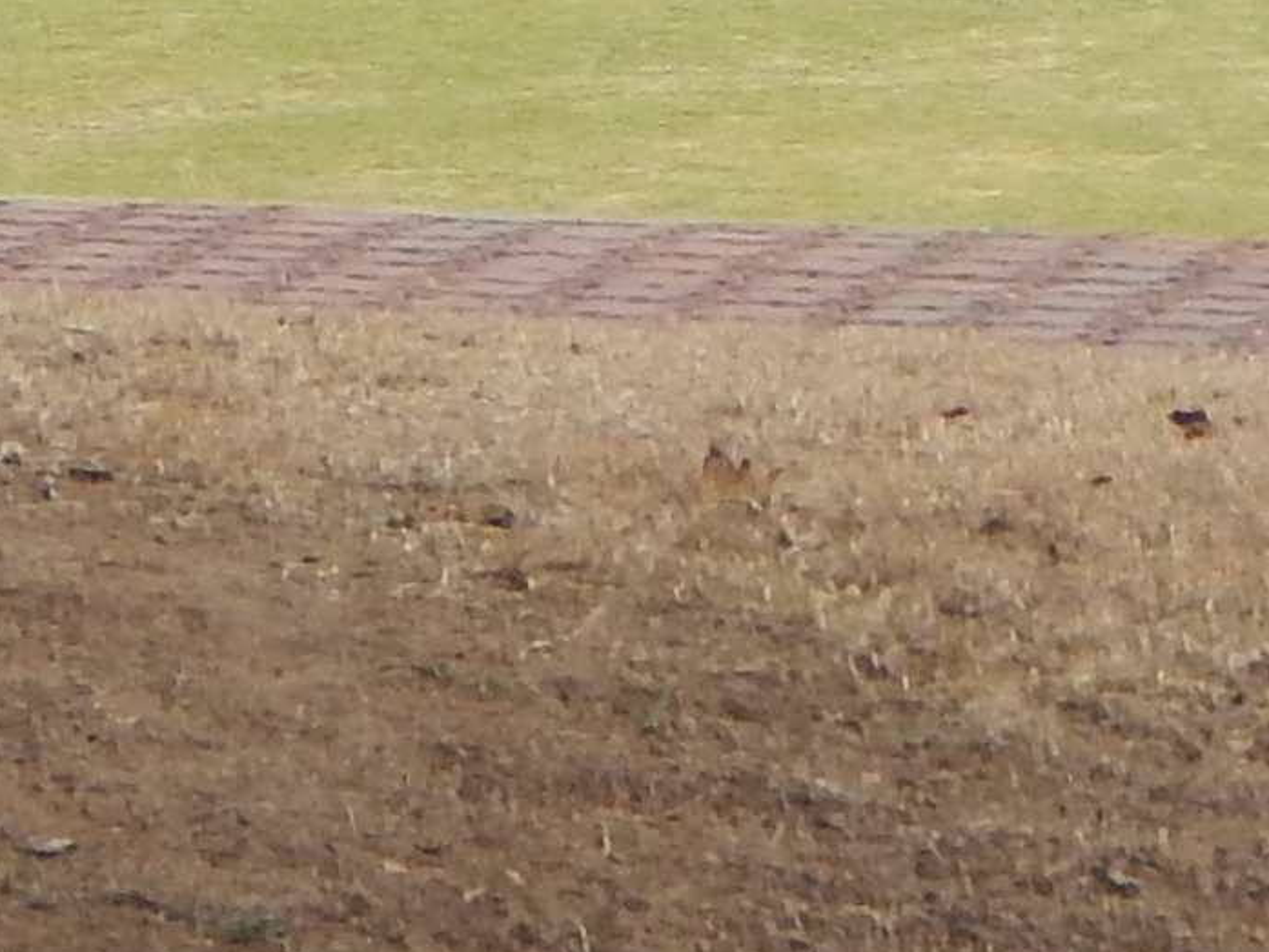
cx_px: 1329
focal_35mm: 754
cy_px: -2112
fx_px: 27646
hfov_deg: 2.6
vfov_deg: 2.0
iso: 125
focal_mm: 20.5
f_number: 4.6
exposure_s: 1/200
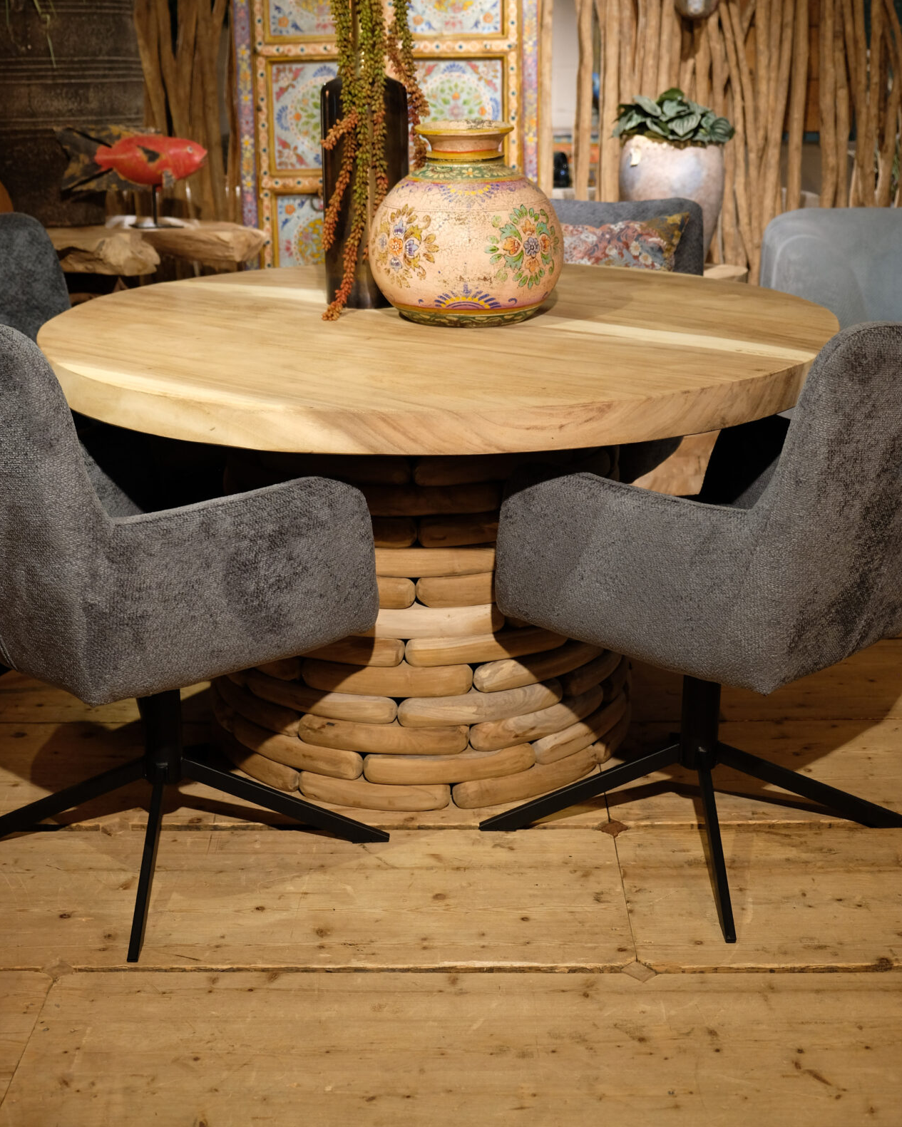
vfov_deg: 38.0
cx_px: 449
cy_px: 478
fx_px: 1635
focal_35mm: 49
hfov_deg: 30.8
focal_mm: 28.9
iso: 640
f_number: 3.2
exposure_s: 1/60
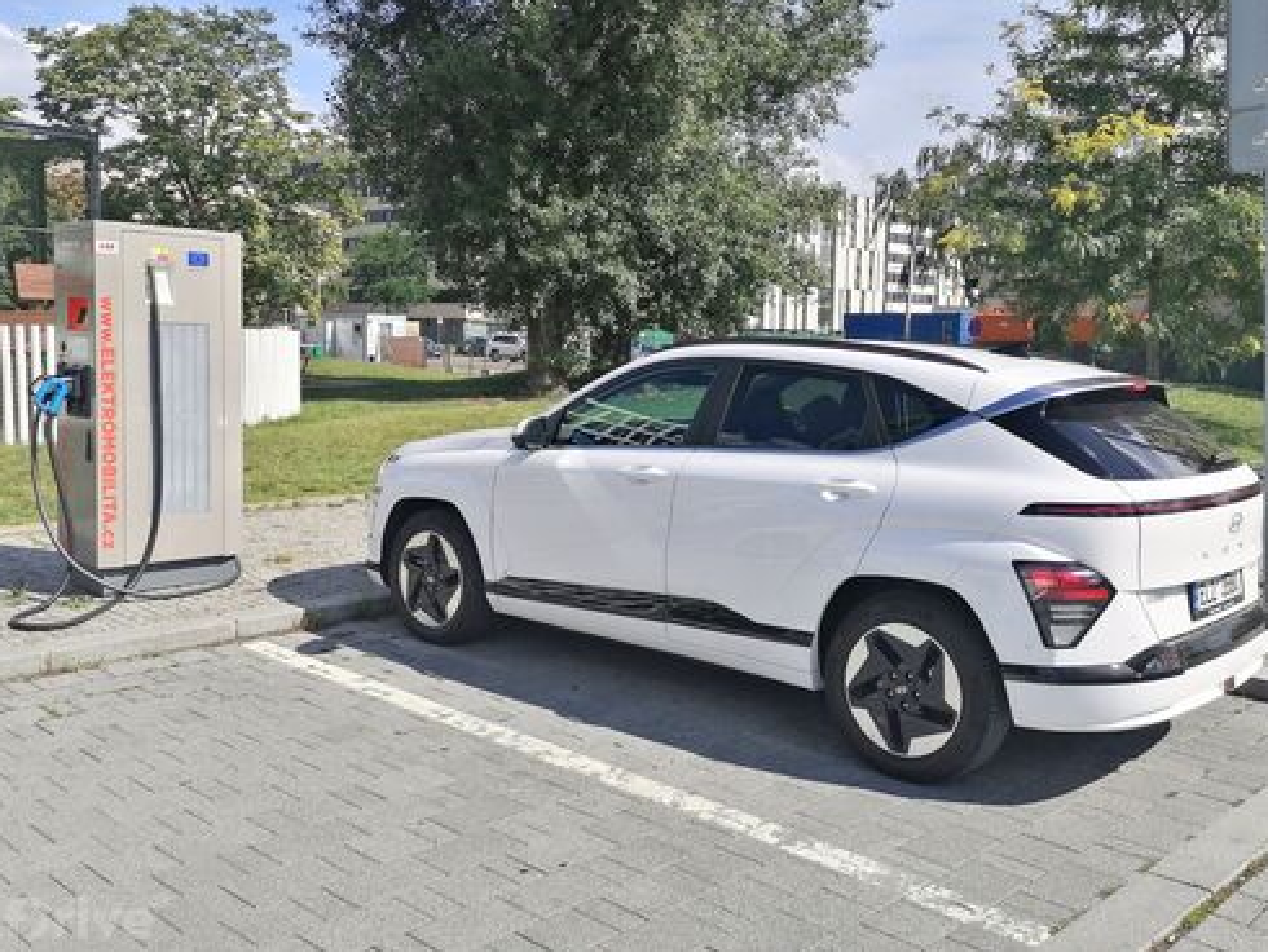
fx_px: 1283
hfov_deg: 52.6
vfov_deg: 40.7
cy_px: 453
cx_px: 662
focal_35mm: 35
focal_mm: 5.3
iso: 50
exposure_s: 1/2020
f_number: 1.8
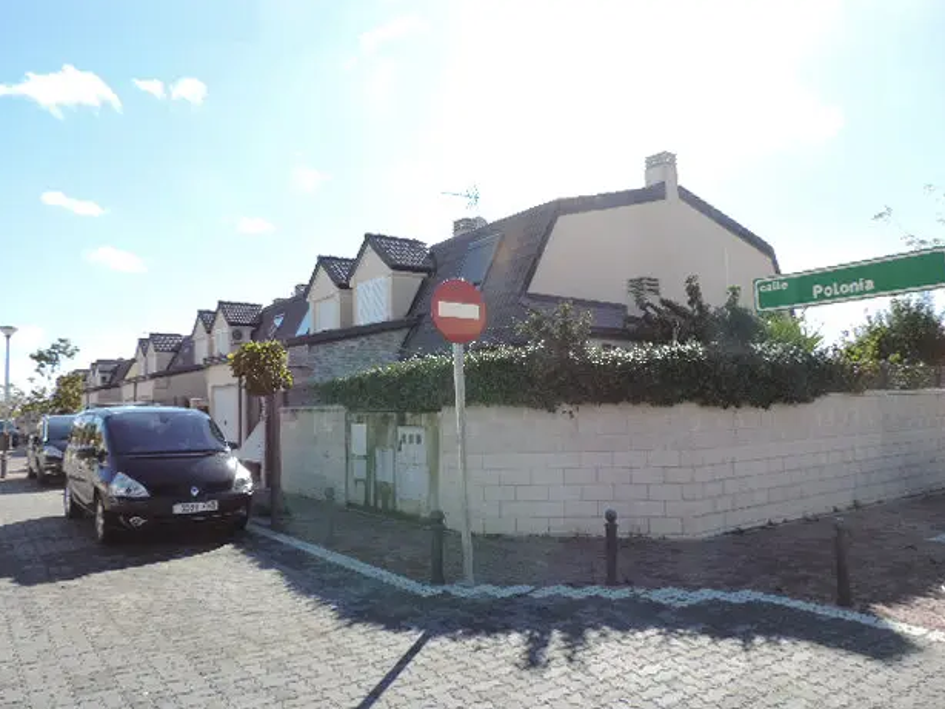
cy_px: 364
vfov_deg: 54.9
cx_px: 468
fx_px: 683
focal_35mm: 25
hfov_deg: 69.4
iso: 80
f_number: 3
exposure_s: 1/800
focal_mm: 4.3
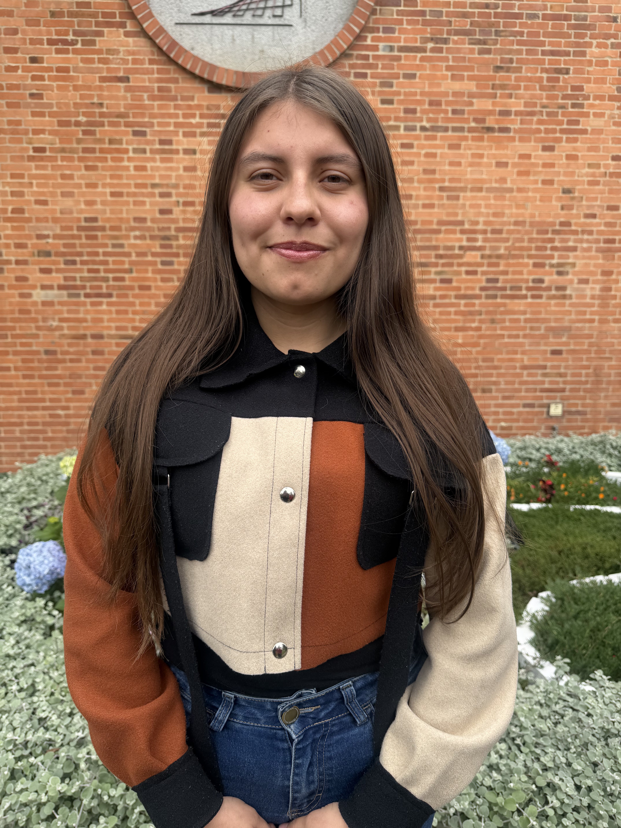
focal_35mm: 24
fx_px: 574
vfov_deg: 71.6
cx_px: 310
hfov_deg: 56.8
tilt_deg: -8.6
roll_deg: +0.0
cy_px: 414
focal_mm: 6.76
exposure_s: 1/943
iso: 80
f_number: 1.78
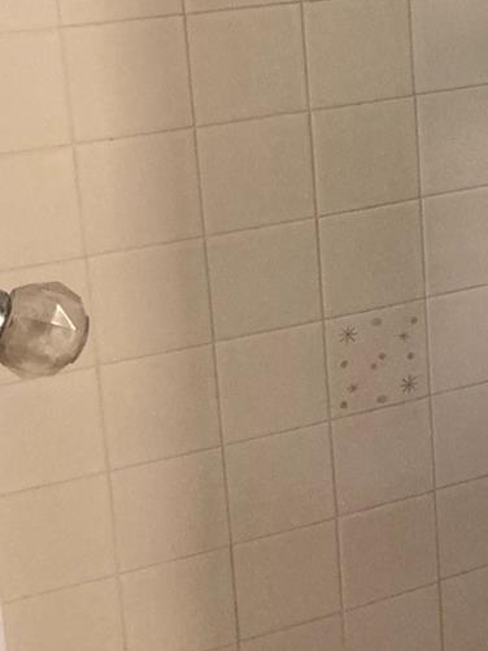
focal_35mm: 67
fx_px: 1259
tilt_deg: -8.7
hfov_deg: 20.8
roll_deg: +1.8
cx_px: 543
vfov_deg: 27.6
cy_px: 32
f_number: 1.8
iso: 250
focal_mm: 3.99
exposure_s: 1/40
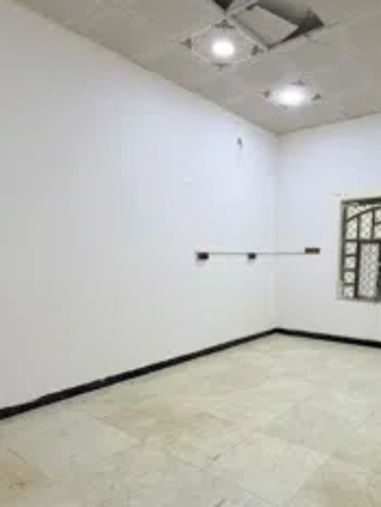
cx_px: 266
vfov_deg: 69.8
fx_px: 352
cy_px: 333
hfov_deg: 55.2
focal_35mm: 24
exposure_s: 1/100
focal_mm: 2.22
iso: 125
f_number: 2.2
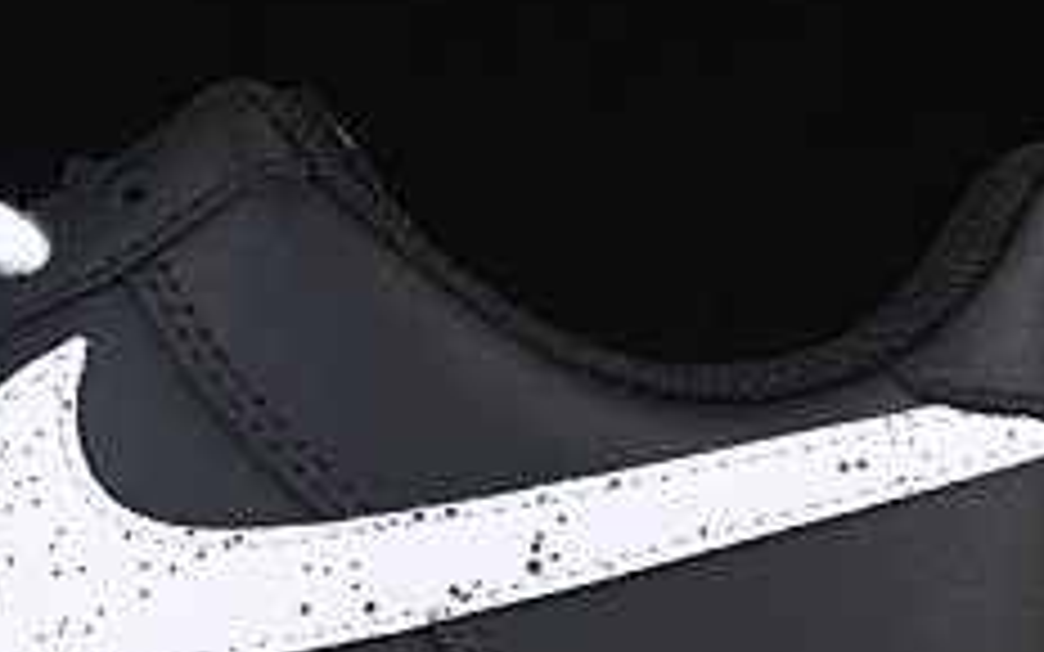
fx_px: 7483
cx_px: -58
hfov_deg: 7.9
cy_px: 483
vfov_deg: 5.0
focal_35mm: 263
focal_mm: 50
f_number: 6.3
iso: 160
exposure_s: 1/60
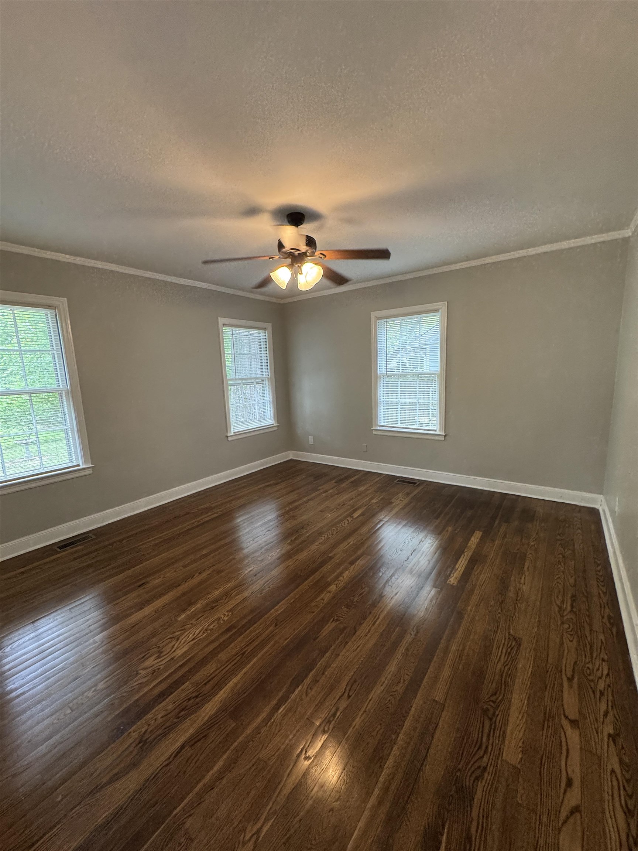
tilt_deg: -10.2
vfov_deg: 102.1
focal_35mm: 14
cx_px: 319
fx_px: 344
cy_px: 426
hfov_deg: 85.7
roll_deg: +2.0
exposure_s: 1/60
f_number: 2.2
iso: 200
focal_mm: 2.22
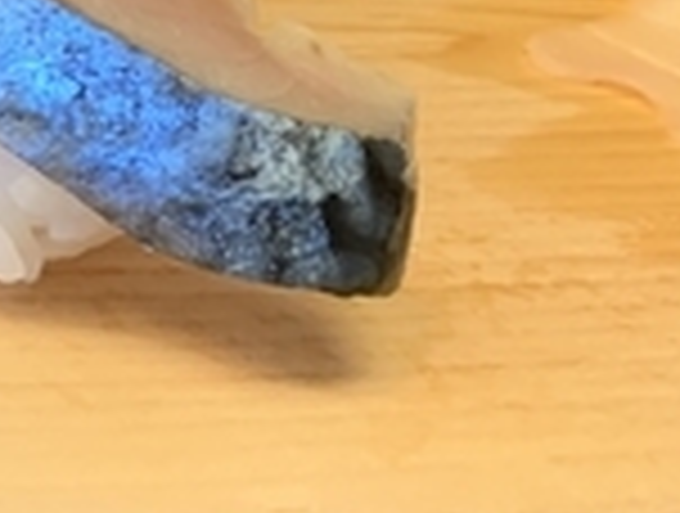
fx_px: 2028
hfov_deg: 16.2
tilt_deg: -26.9
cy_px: 63
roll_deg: -4.8
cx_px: -531
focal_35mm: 103
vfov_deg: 14.3
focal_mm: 4.25
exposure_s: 1/50
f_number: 1.8
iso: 160
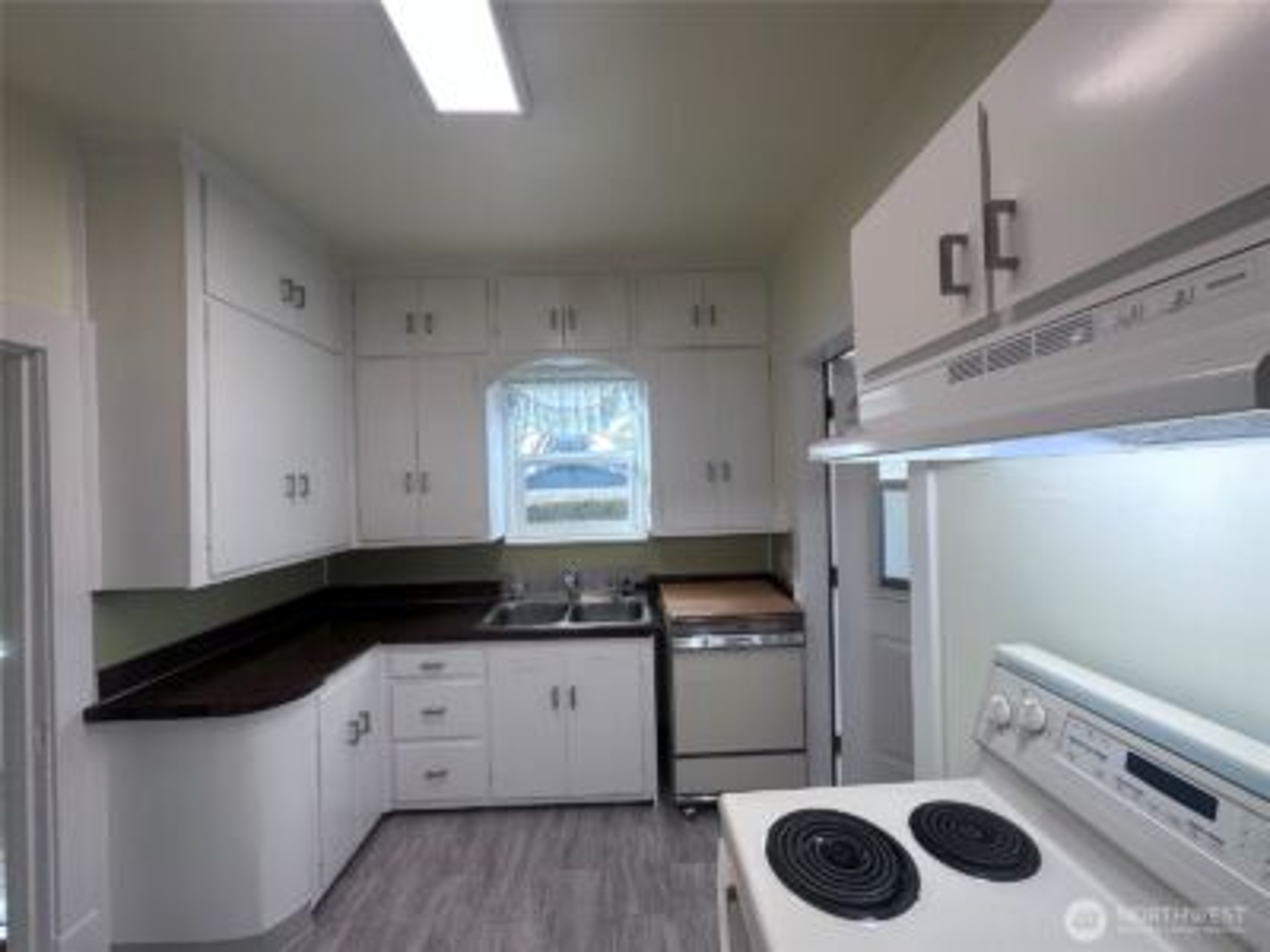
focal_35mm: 14
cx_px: 635
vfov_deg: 85.7
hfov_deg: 102.1
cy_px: 476
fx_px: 514
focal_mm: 2.22
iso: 100
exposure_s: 1/128
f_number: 2.2
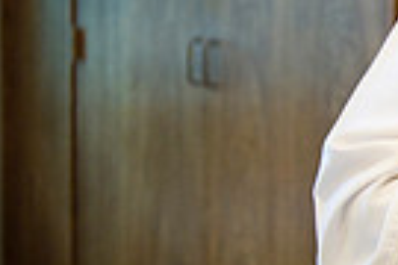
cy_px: 44
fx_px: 1514
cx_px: 825
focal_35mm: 137
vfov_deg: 10.0
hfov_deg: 12.8
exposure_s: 1/80
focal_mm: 32
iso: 2000
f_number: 2.8
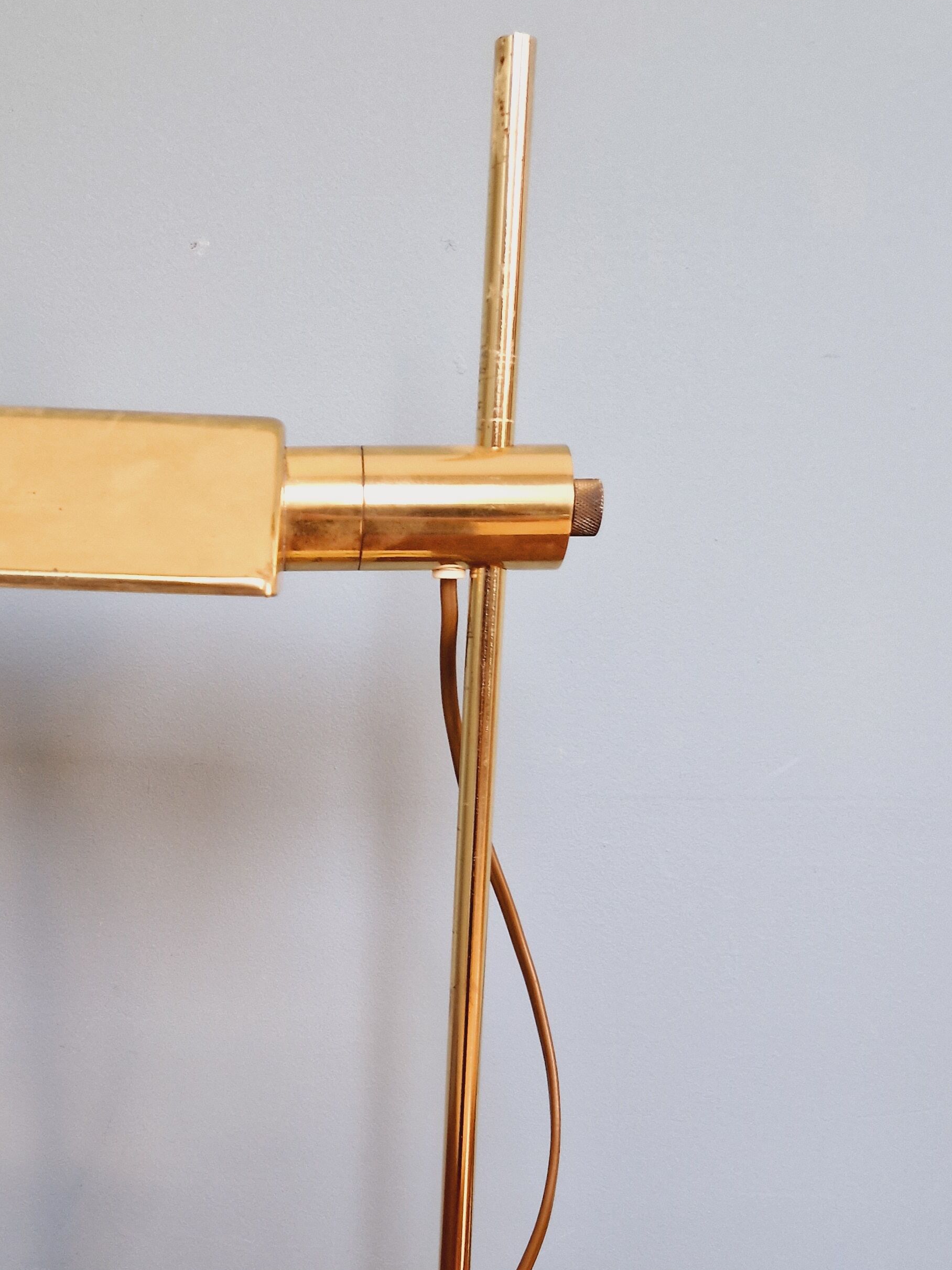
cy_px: 908
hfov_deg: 36.9
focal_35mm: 38
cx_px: 250
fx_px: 1393
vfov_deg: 47.6
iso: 320
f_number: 1.8
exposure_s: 1/100
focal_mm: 5.4
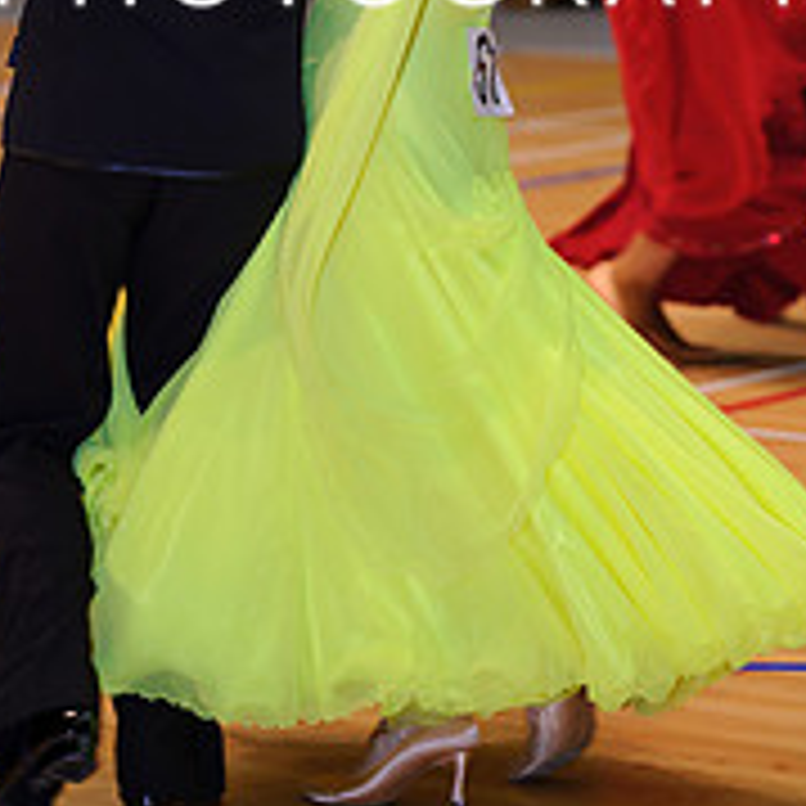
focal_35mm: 213
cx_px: 462
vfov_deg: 8.1
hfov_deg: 8.2
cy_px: -113
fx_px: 5611
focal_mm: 100
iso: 800
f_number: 2.8
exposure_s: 1/250
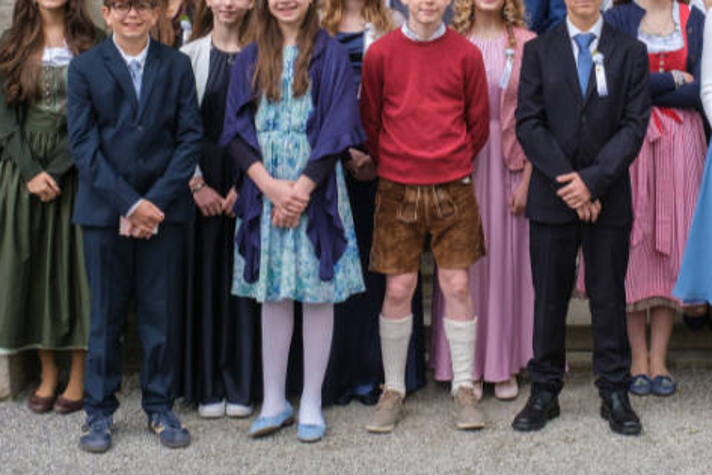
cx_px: 490
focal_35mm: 61
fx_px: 1207
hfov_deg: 32.5
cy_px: 87
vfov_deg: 22.0
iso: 1600
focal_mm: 24.2
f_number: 8
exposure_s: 1/550
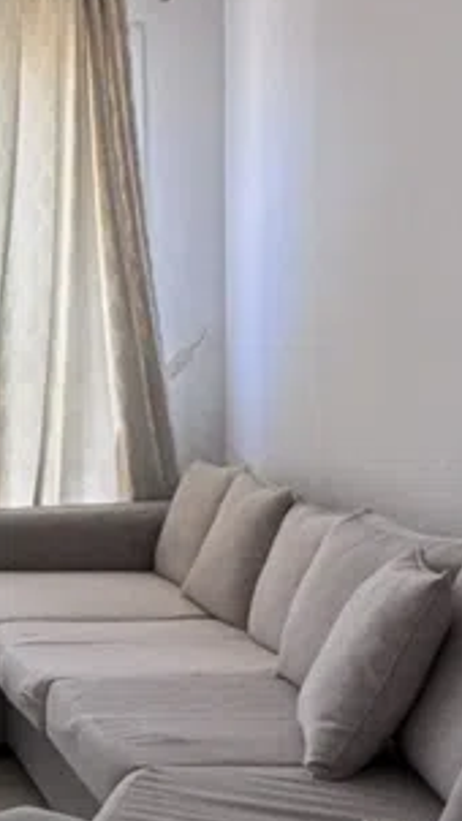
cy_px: 477
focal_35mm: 69
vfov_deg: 30.5
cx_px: -147
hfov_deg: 16.5
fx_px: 1502
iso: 160
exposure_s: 1/99
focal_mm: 2.22
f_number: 2.2
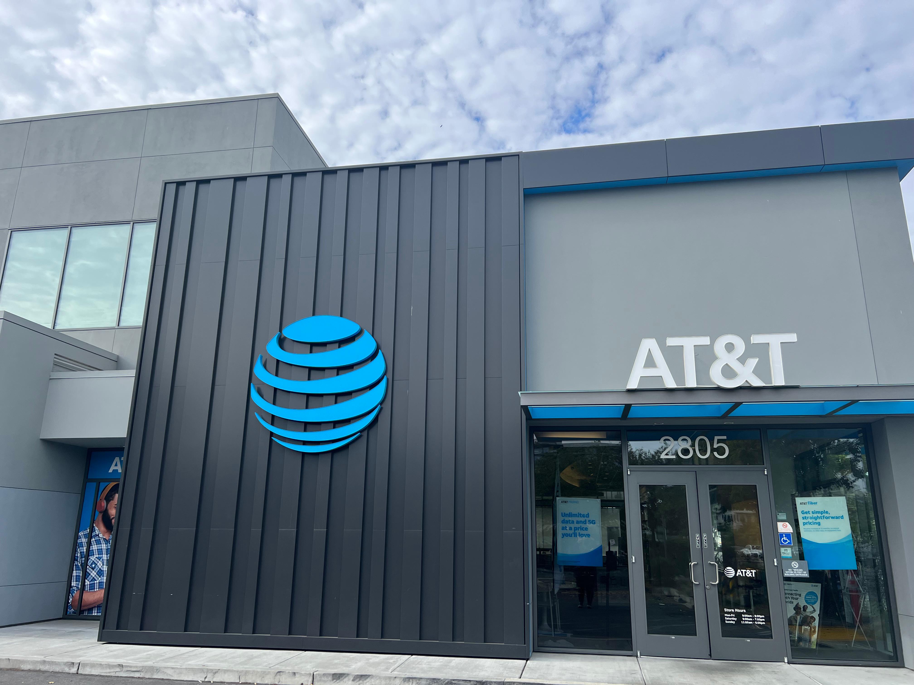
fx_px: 687
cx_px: 457
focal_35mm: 26
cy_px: 342
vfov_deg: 53.1
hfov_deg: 67.3
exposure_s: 1/1972
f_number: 1.5
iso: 50
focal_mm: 5.7
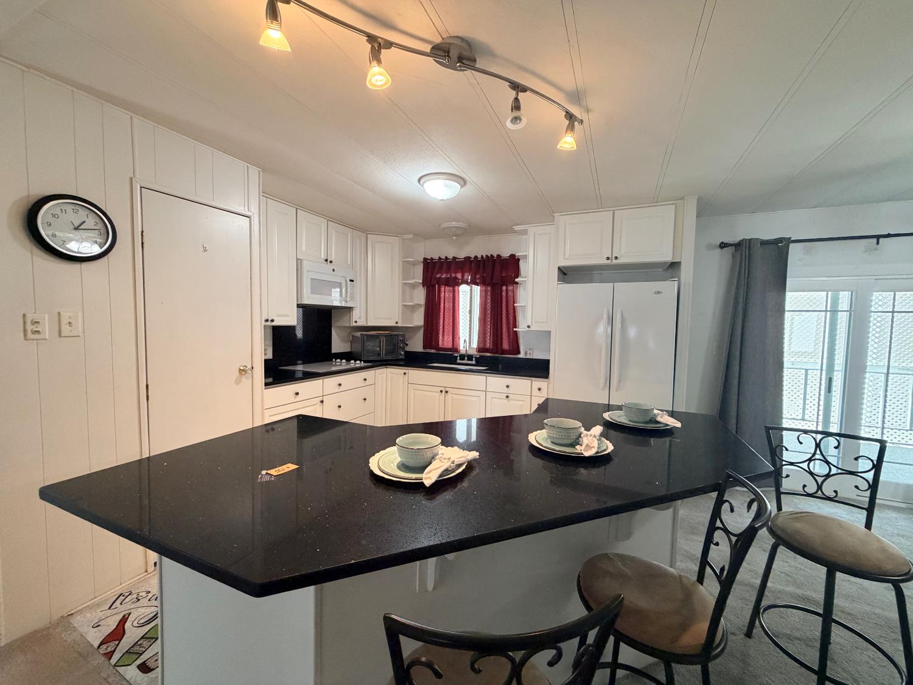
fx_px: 369
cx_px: 456
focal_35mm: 14
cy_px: 342
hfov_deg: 102.1
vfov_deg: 85.7
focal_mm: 2.22
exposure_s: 1/60
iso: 320
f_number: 2.2
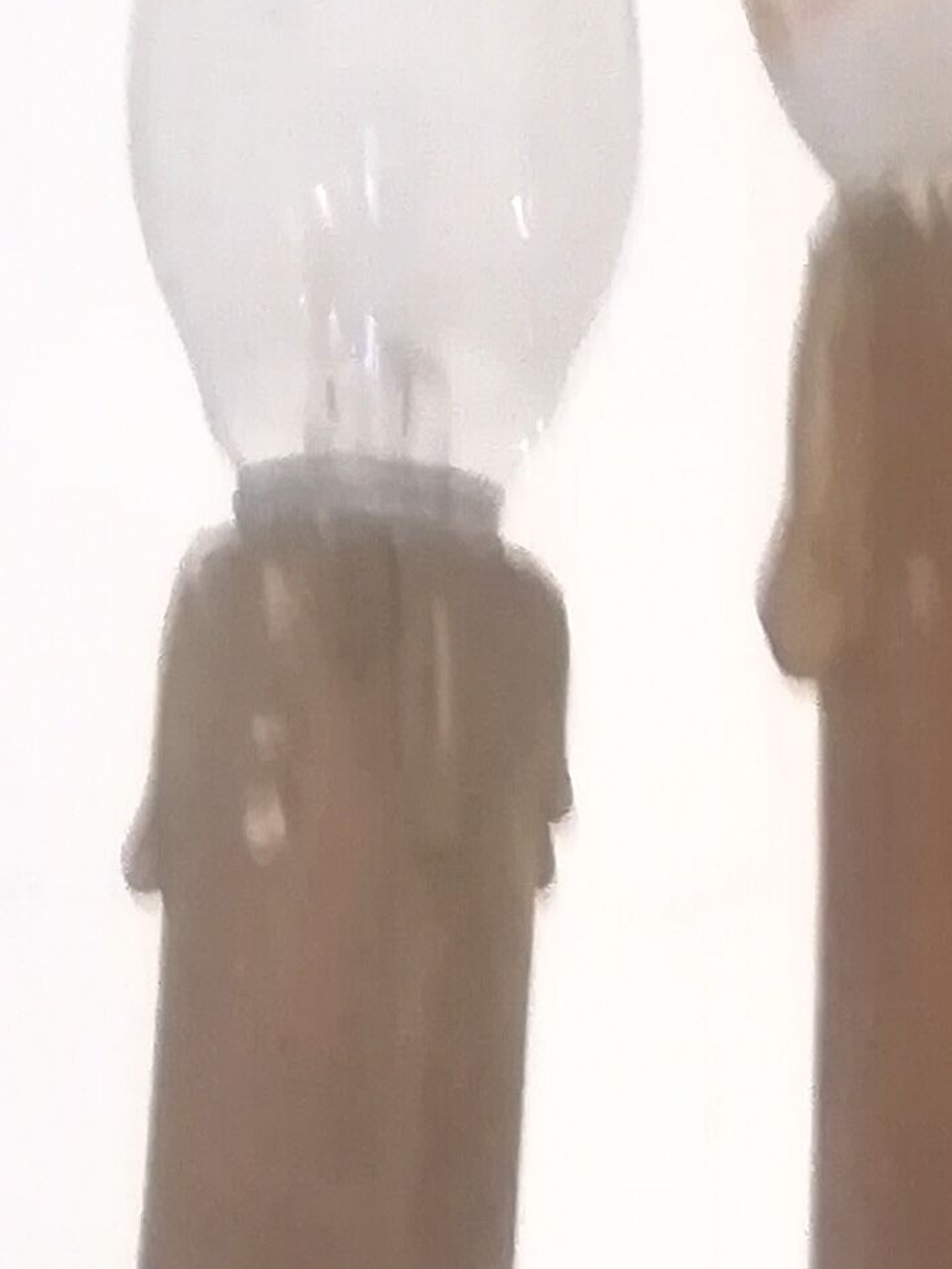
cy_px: 956
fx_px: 4765
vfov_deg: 15.1
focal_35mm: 130
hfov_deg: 11.2
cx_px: 1089
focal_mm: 3.83
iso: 640
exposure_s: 1/20
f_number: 2.2
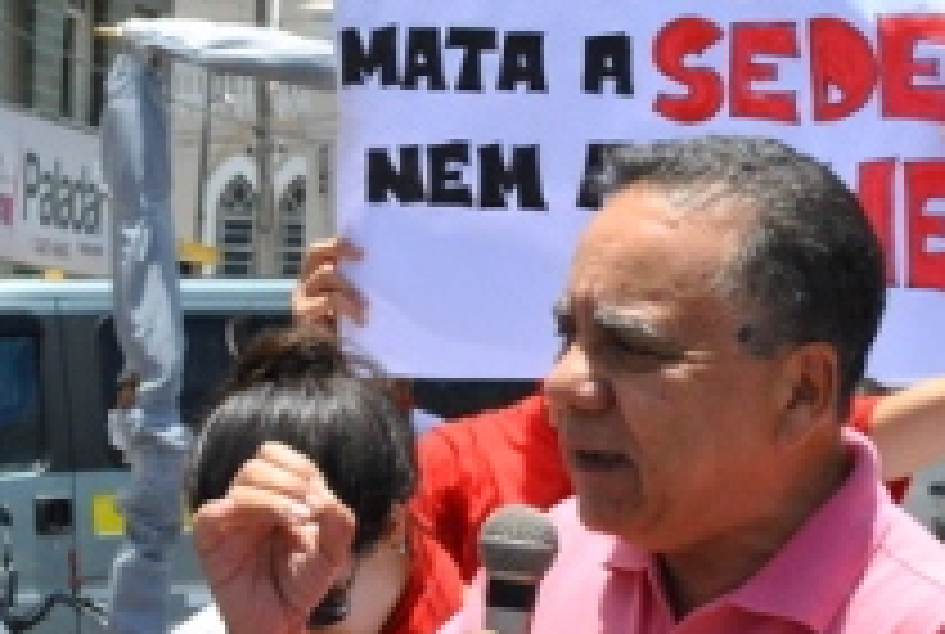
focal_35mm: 147
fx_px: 3867
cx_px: 518
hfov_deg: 13.9
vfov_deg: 9.4
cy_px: 434
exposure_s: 1/500
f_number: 11
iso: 800
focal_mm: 46
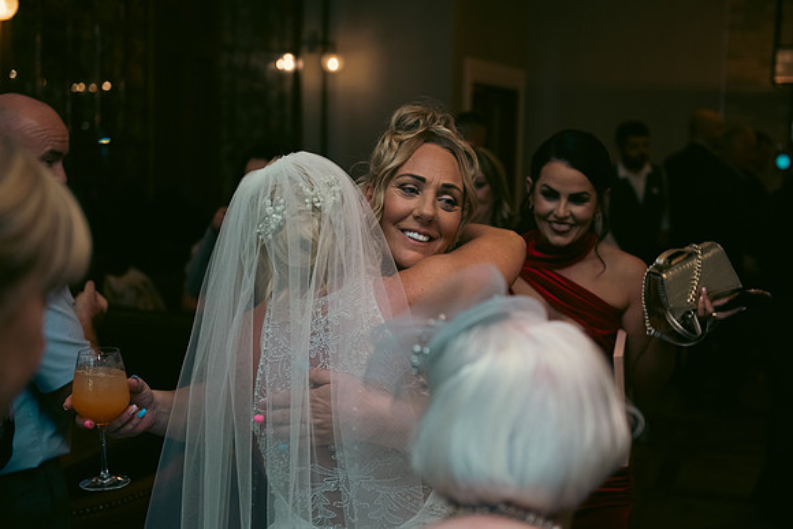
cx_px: 396
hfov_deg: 36.2
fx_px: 1212
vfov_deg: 24.6
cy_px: 264
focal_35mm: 55
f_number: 3.5
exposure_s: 1/160
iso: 800
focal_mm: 55
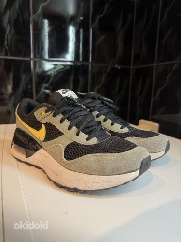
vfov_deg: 71.6
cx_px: 90
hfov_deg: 56.8
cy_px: 121
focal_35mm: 24
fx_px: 167
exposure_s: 1/50
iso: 250
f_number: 1.78
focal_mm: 6.76
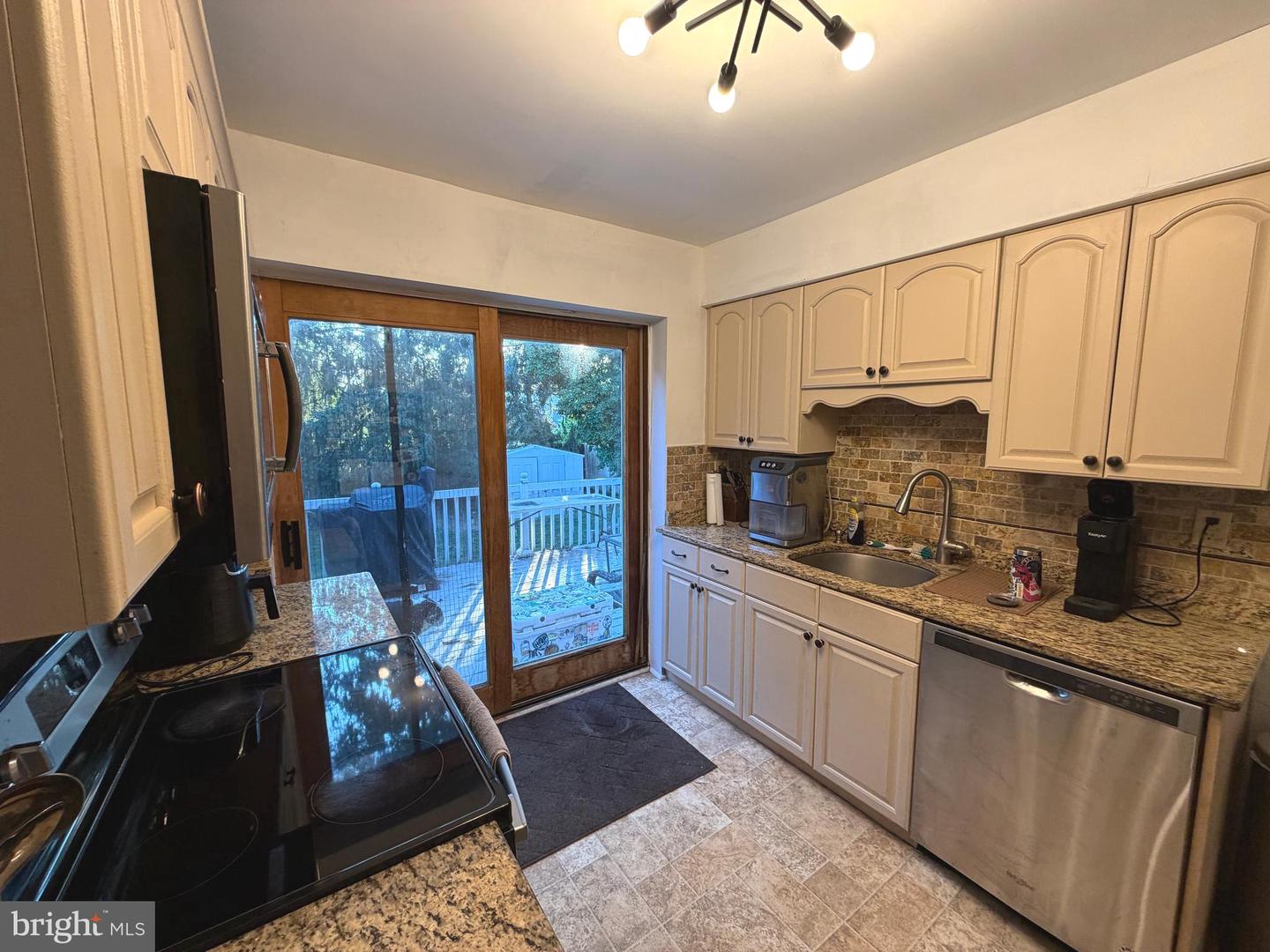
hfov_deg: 102.1
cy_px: 476
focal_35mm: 14
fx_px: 514
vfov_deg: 85.7
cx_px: 635
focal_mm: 2.22
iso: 160
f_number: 2.2
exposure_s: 1/60
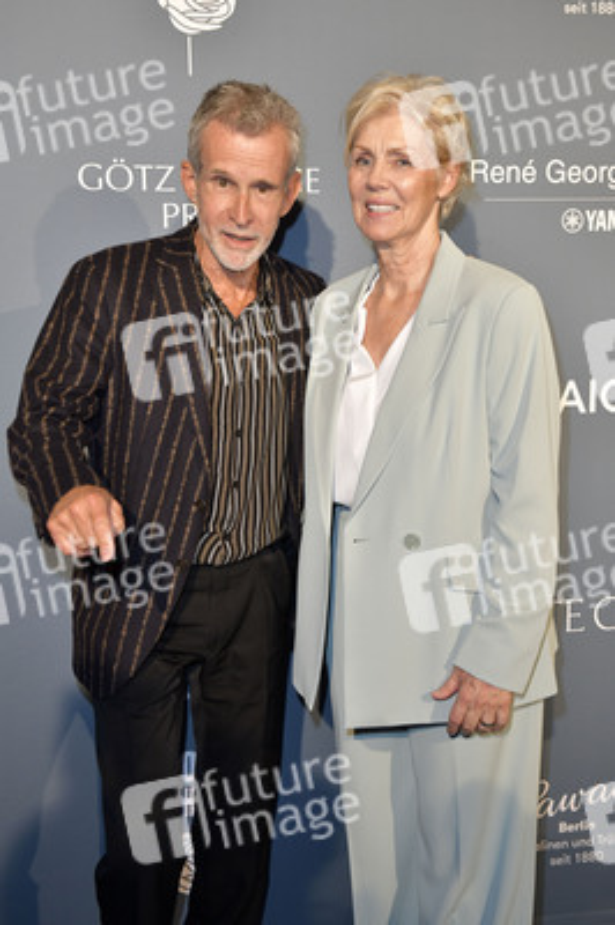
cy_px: 462
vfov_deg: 43.6
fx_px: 1155
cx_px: 308
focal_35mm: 45
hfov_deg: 29.8
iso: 1250
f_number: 5.6
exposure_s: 1/200
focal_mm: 45
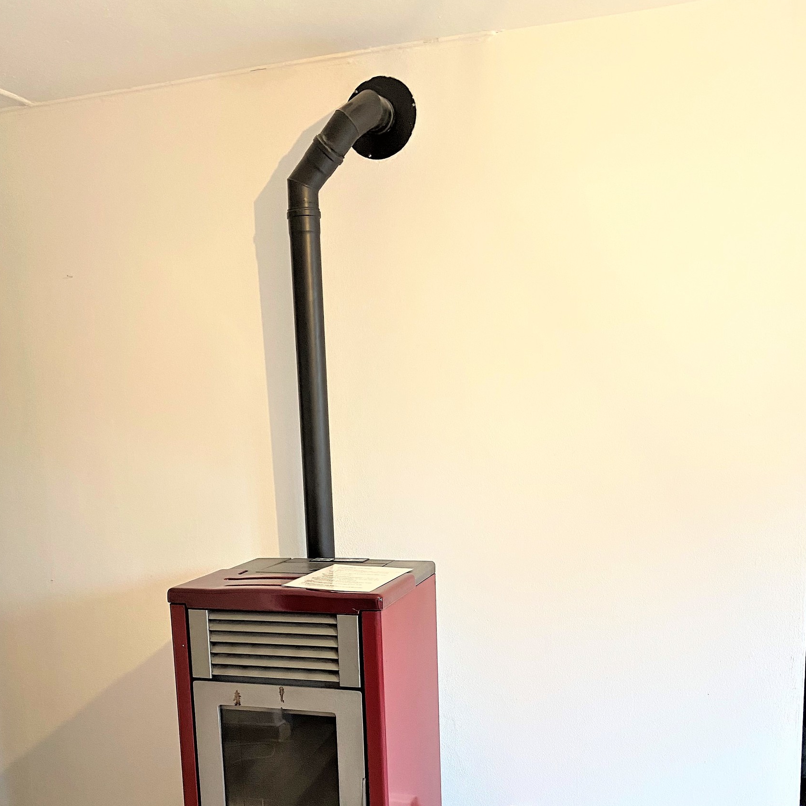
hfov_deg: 47.1
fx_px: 922
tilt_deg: -9.3
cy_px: 602
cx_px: 355
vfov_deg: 45.6
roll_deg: +2.8
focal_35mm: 35
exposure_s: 1/50
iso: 160
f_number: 1.8
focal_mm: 4.25
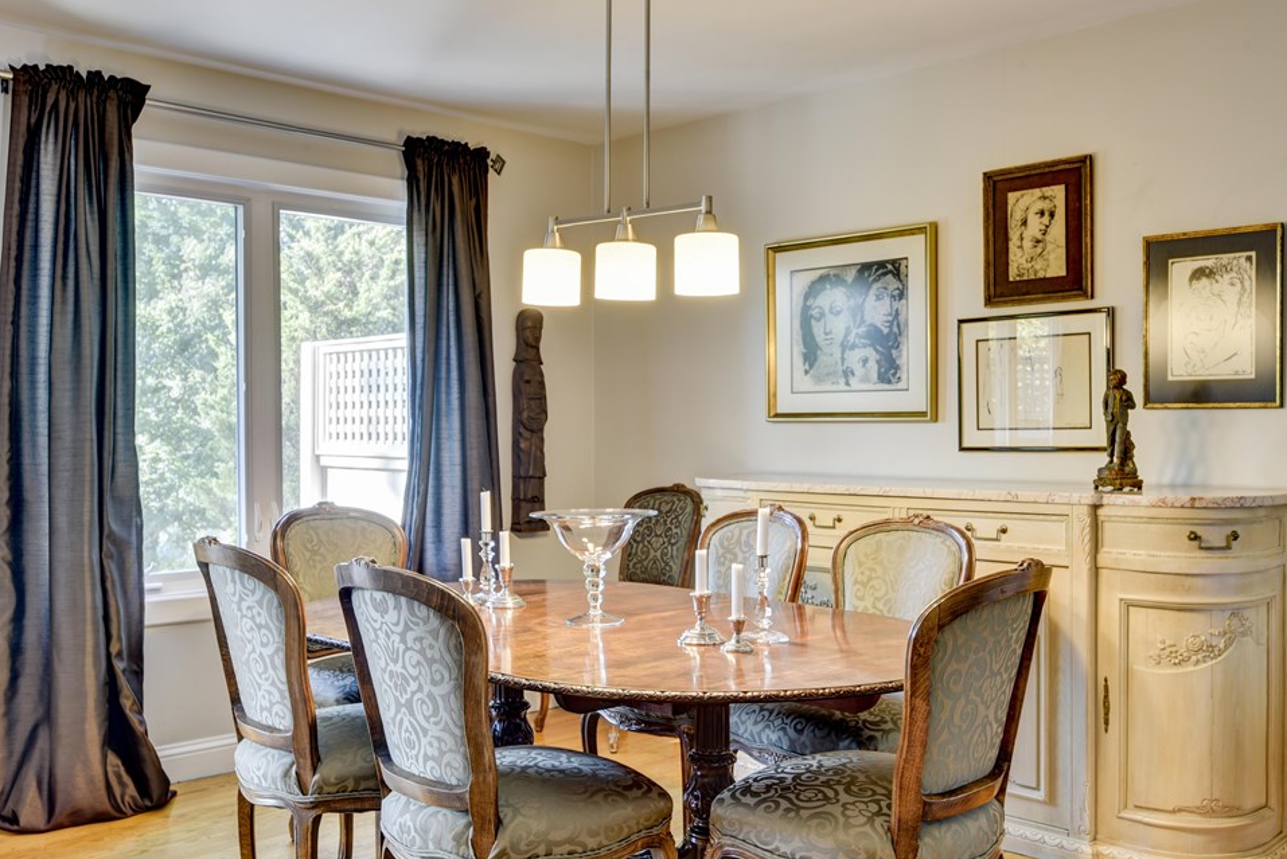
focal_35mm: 34
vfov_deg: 38.9
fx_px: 1216
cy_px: 456
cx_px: 681
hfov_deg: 55.7
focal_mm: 30
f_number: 11
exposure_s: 1/1.67
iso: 100
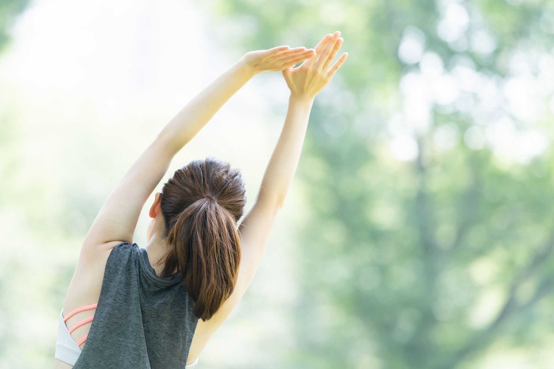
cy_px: 183
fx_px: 2893
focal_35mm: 188
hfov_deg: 10.9
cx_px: 275
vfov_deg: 7.3
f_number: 3.5
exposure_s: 1/500
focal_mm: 185
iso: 400
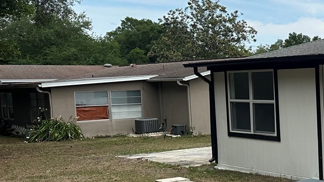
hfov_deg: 26.8
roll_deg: +0.4
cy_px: 141
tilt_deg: -5.8
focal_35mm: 68
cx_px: 407
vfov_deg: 17.6
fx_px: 584
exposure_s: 1/4545
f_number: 1.78
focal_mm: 6.86
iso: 80
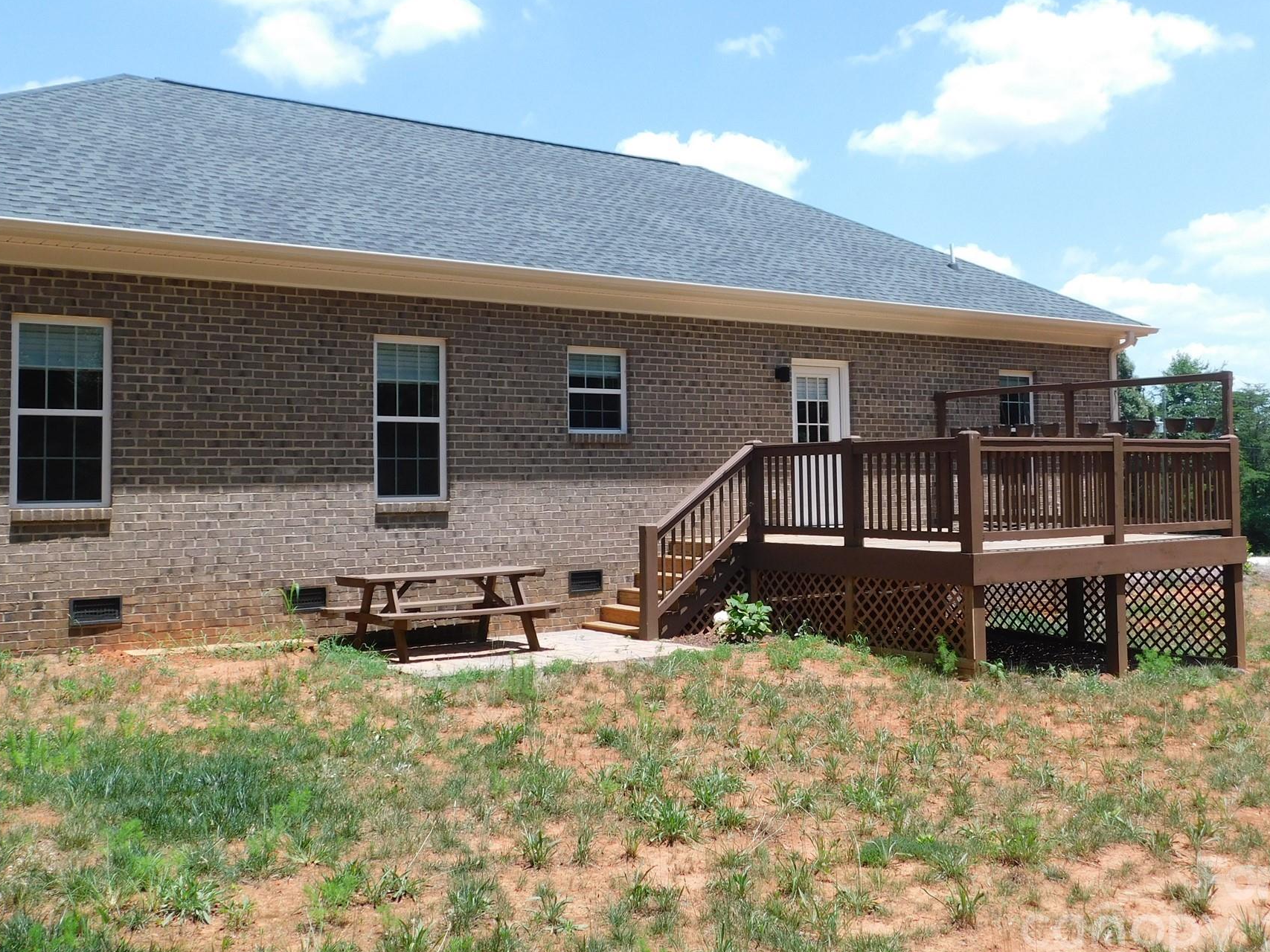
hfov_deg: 51.3
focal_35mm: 36
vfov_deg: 39.6
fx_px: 1321
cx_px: 680
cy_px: 425
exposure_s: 1/800
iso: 125
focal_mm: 5.3
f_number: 3.2
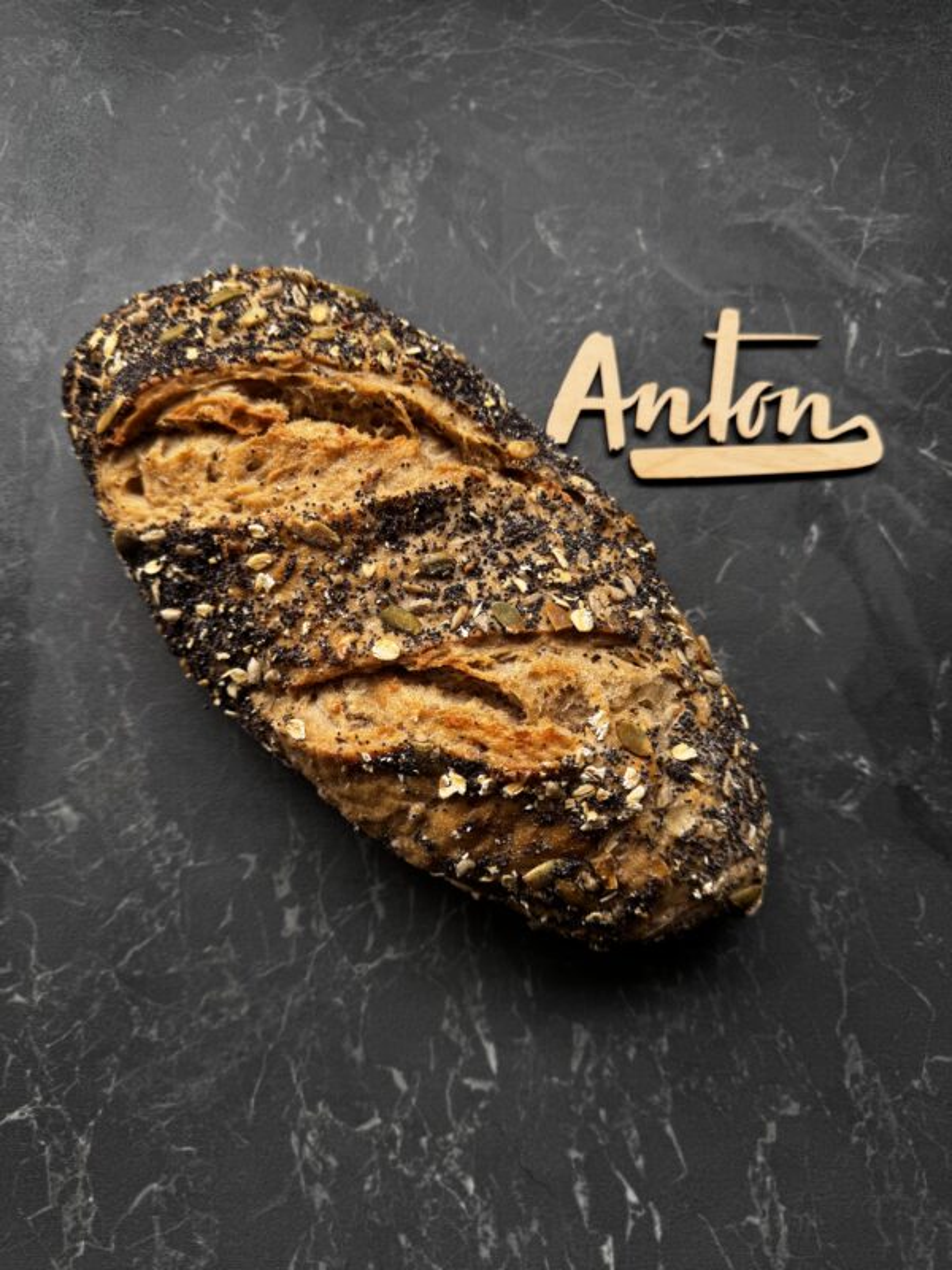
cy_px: 635
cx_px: 476
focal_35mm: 24
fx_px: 880
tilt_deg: -77.8
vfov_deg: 71.6
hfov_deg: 56.8
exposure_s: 1/121
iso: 64
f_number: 1.78
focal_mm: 6.76
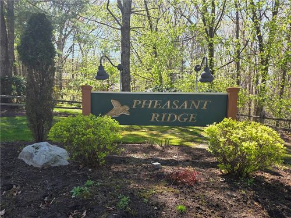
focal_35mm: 23
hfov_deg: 73.9
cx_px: 146
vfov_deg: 58.9
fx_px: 193
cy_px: 109
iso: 32
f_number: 1.7
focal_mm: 6.3
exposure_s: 1/370
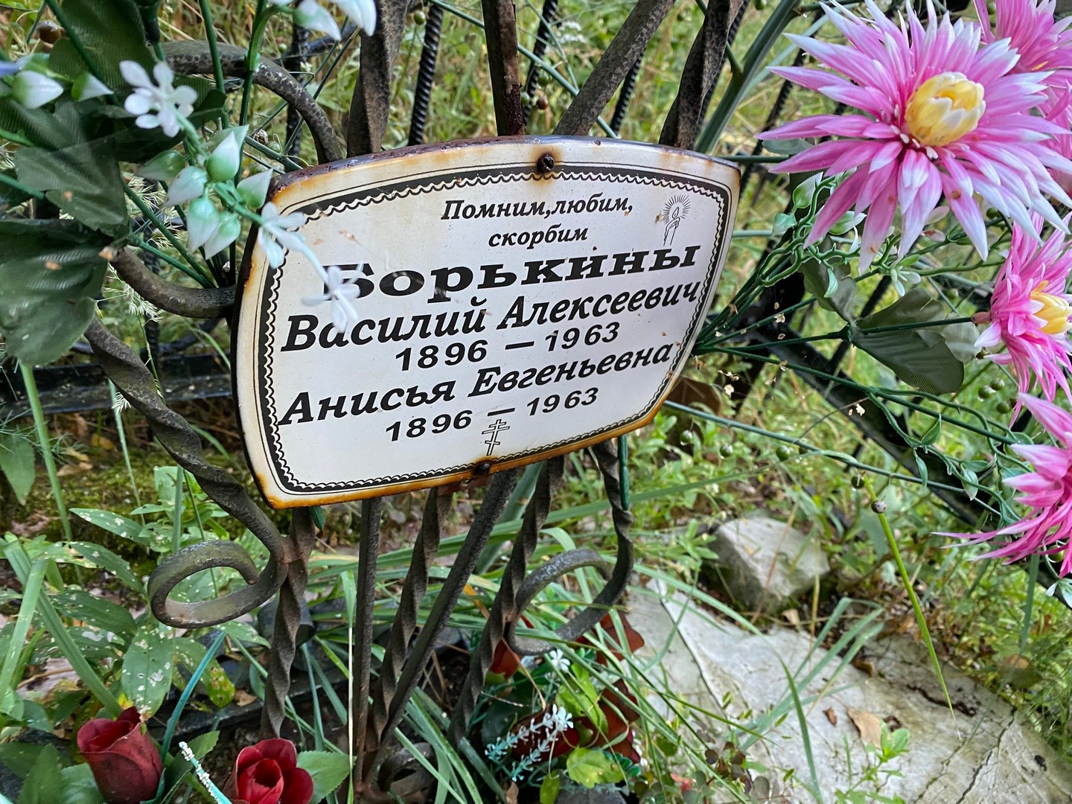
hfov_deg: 67.3
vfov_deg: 53.1
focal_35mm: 26
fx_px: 805
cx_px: 536
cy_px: 402
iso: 160
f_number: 1.8
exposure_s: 1/60
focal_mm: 4.25
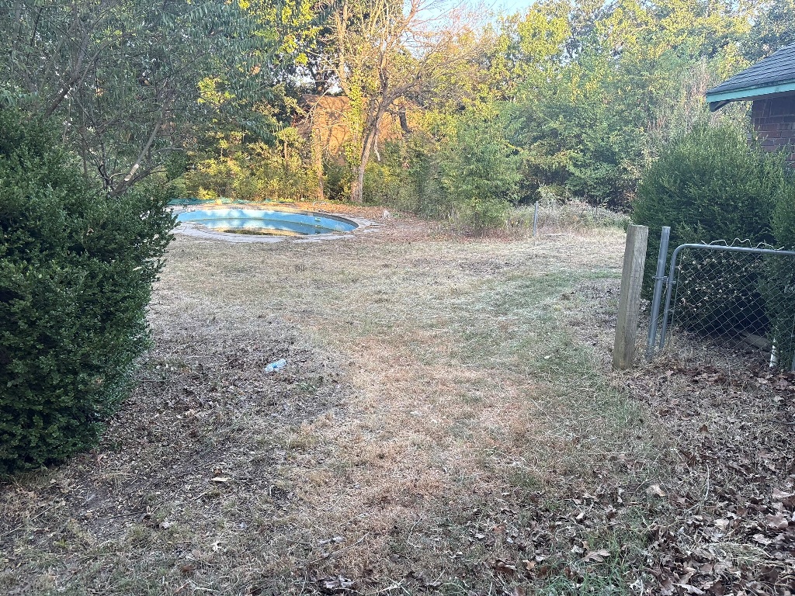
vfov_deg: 53.1
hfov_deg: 67.3
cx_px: 398
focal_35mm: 26
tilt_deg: -11.8
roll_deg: +0.0
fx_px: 597
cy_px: 298
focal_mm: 5.96
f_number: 1.6
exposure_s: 1/122
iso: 40
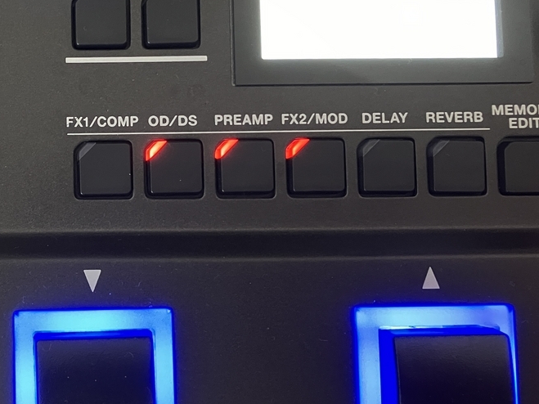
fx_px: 794
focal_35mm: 51
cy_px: 177
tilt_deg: -76.5
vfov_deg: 28.5
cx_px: 76
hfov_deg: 35.7
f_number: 1.8
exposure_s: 1/34
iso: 400
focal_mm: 3.99
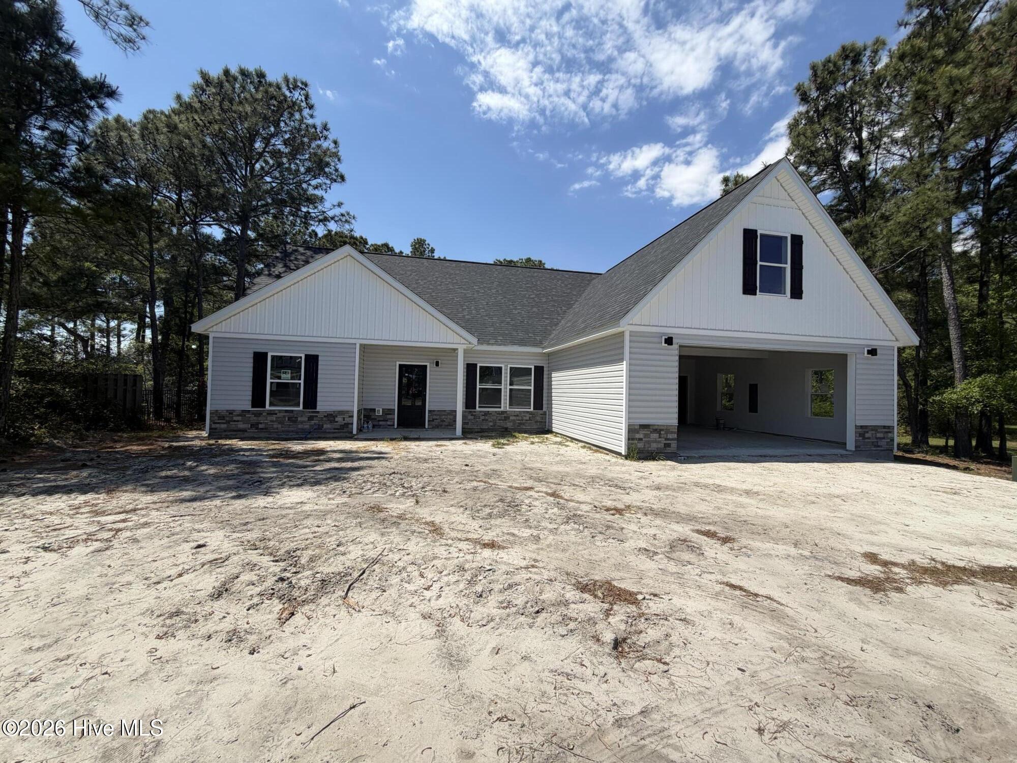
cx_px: 508
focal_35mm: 14
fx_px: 411
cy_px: 382
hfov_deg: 102.1
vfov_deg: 85.7
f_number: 2.2
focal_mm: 2.22
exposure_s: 1/1001
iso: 20
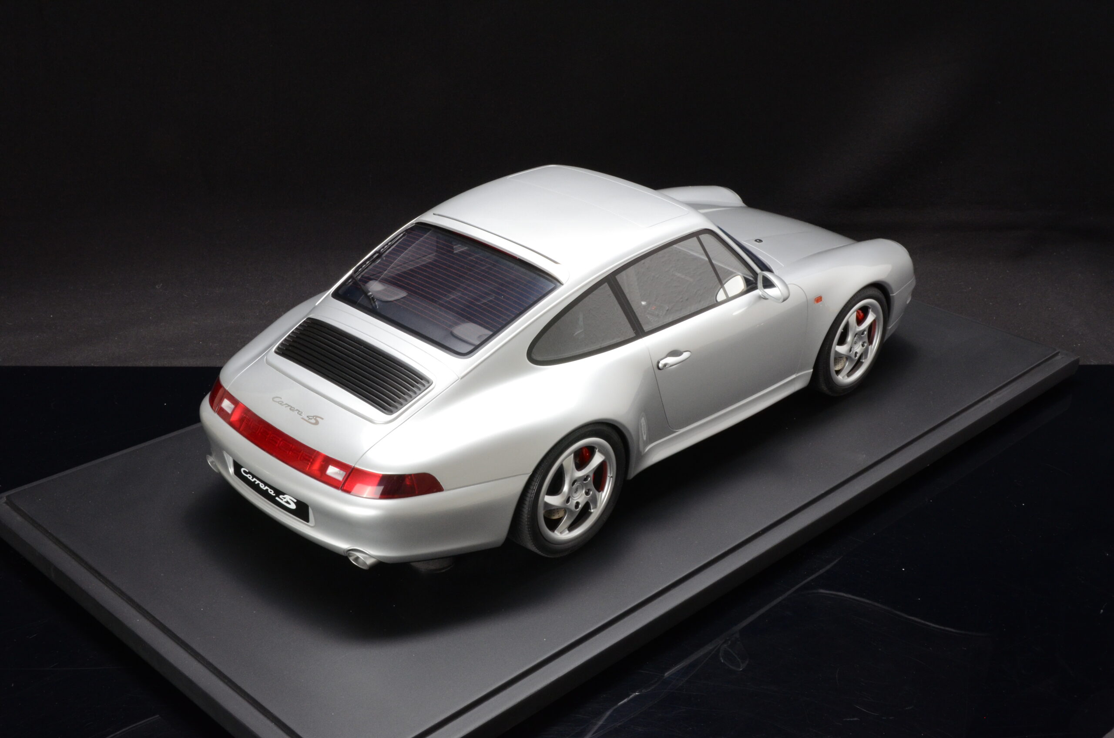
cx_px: 557
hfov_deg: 42.4
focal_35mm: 46
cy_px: 369
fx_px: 1436
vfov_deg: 28.8
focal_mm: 31
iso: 1000
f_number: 18
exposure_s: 1/8
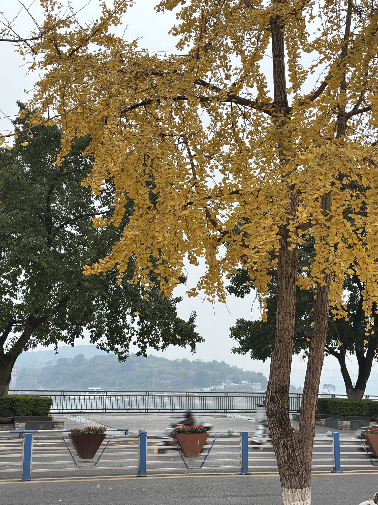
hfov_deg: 30.3
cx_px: 189
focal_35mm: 48
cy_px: 252
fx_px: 699
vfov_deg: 39.7
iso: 64
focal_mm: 6.86
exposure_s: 1/50
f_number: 1.78
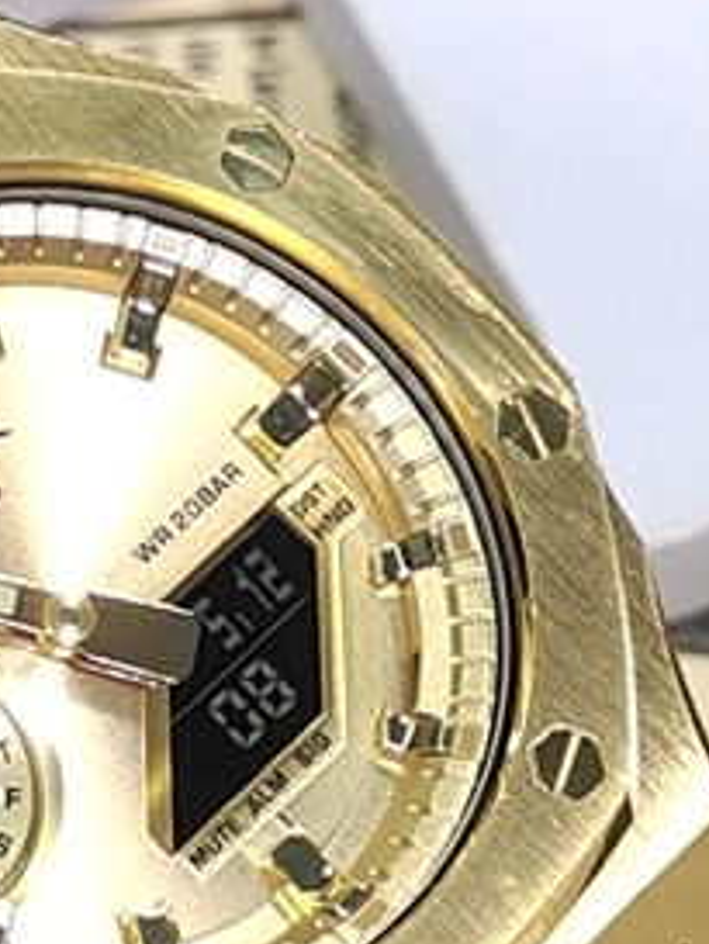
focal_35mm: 293
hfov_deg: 5.1
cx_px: 0
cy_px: 626
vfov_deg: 6.8
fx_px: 7995
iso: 60
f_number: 2.08
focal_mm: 7.55
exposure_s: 1/100
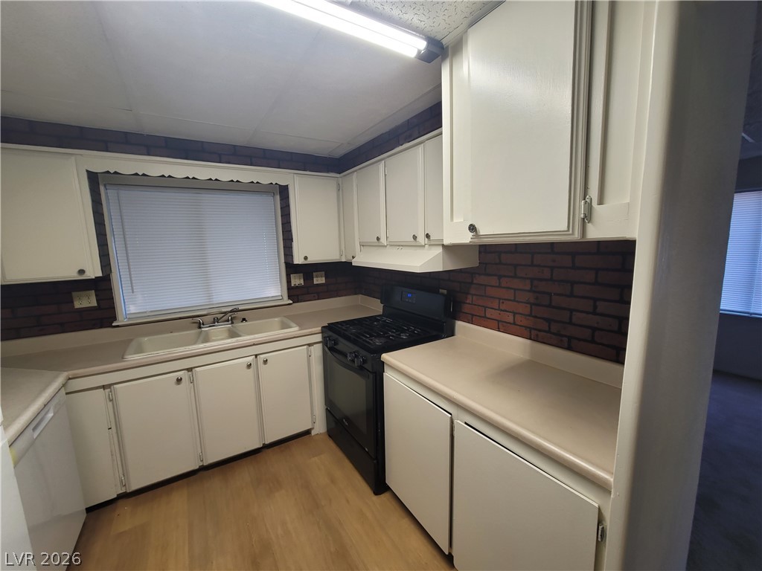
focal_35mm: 13
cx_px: 381
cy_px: 286
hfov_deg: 106.2
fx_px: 286
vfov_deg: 89.9
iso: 80
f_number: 2.2
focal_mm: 2.2
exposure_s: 1/60
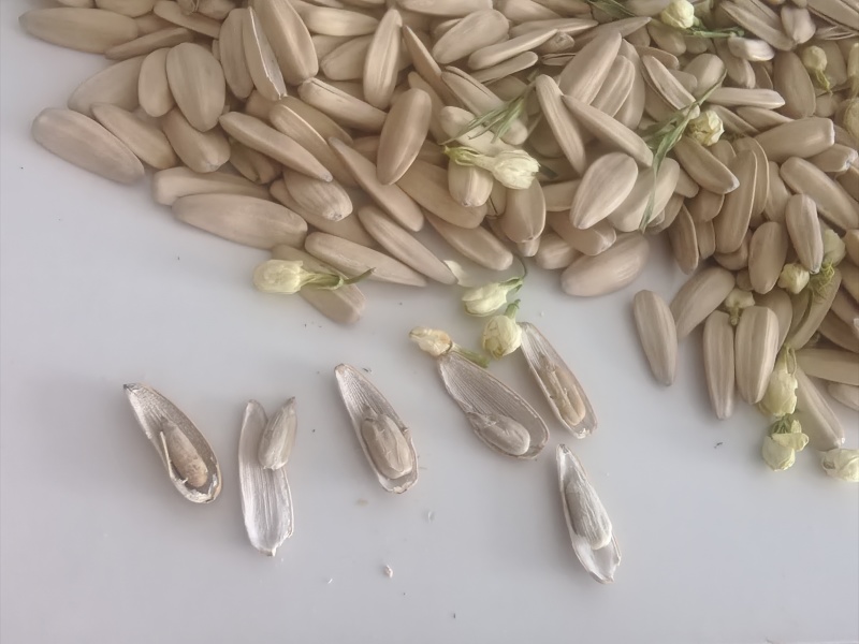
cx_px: 430
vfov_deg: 51.4
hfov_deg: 65.3
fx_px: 670
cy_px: 322
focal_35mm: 27
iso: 125
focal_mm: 1.68
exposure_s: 1/50
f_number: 2.2
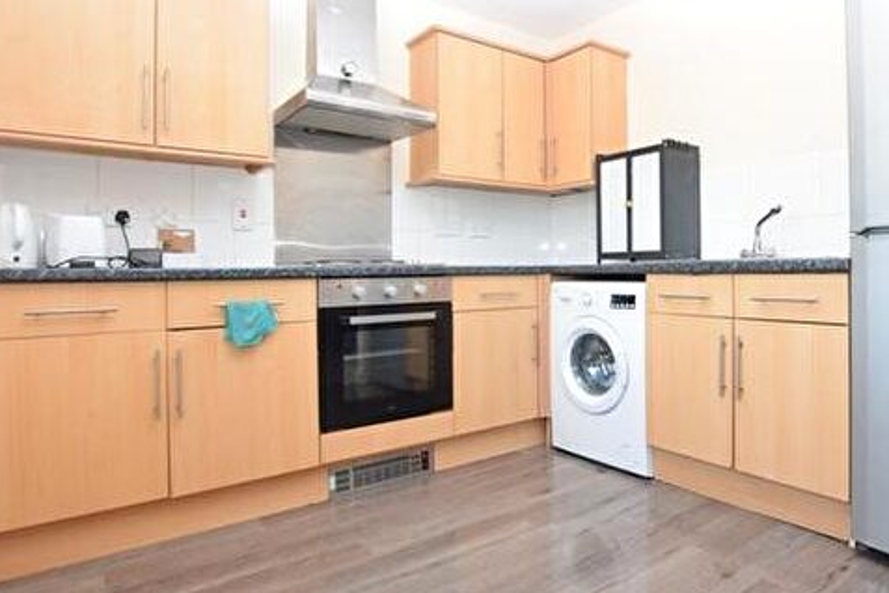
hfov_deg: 78.1
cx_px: 513
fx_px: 543
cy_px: 270
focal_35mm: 22
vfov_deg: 57.1
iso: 800
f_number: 5
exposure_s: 1/100
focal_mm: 10
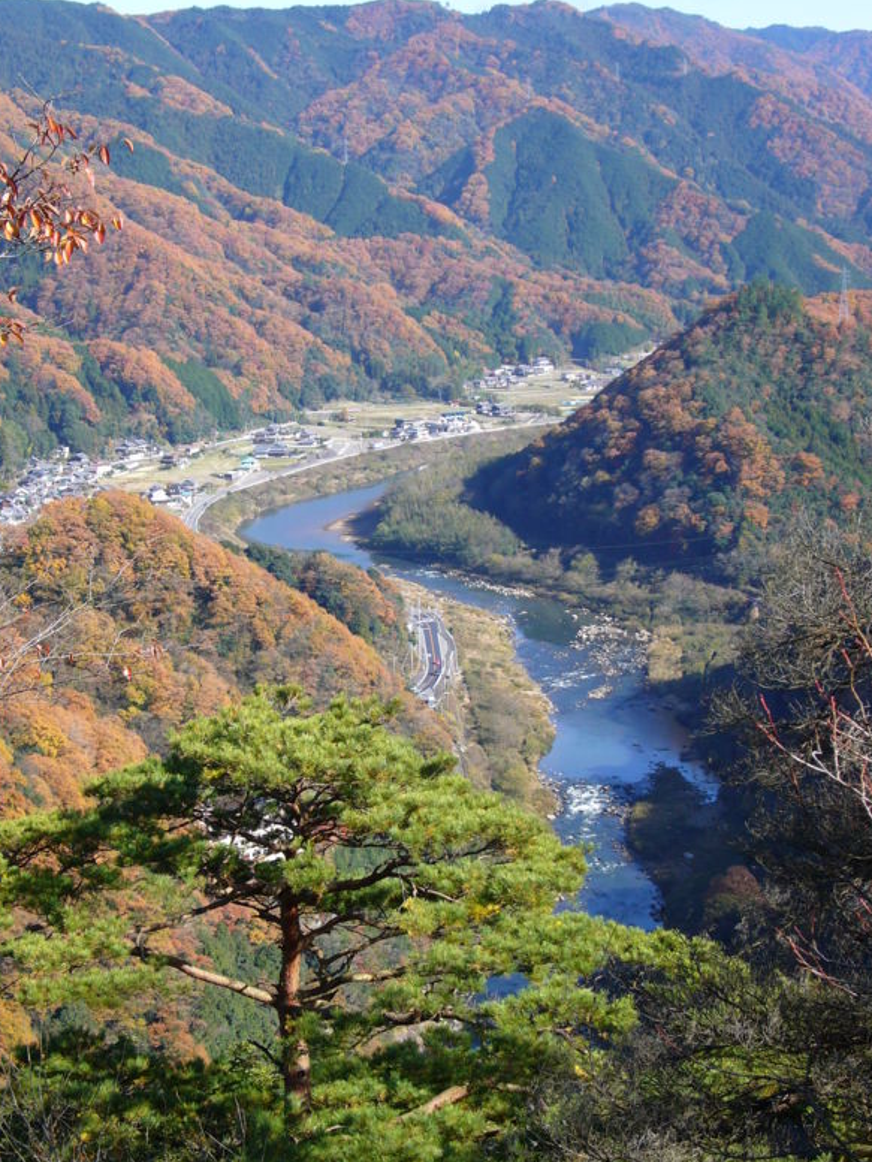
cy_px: 570
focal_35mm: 73
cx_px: 387
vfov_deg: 26.7
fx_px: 2451
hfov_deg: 20.2
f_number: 4.1
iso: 80
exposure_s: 1/250
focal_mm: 10.3
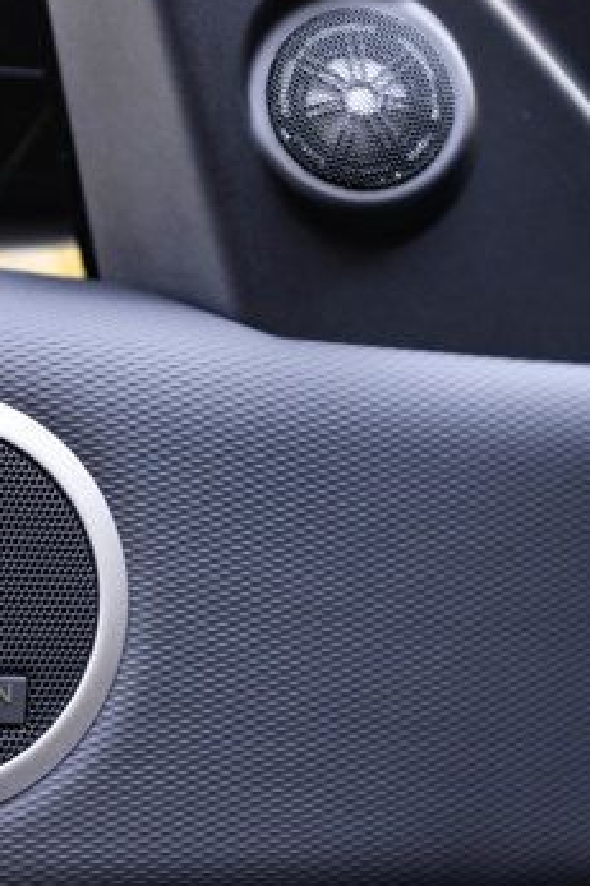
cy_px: 428
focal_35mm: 96
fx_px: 2362
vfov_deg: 21.2
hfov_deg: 14.2
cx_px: 158
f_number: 3.5
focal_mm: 52
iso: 800
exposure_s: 1/200
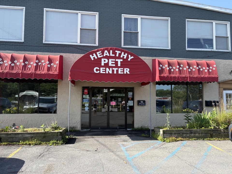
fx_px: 174
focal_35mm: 26
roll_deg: +0.6
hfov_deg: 67.3
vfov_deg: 53.1
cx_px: 116
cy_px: 87
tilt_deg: +4.5
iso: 50
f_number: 1.6
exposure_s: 1/1048
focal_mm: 5.96
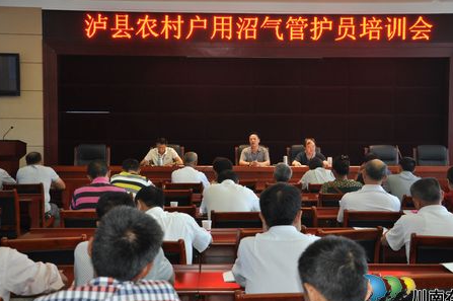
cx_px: 238
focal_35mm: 47
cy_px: 151
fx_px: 591
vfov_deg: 28.6
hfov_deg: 41.9
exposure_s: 1/100
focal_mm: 28
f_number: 4
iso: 800
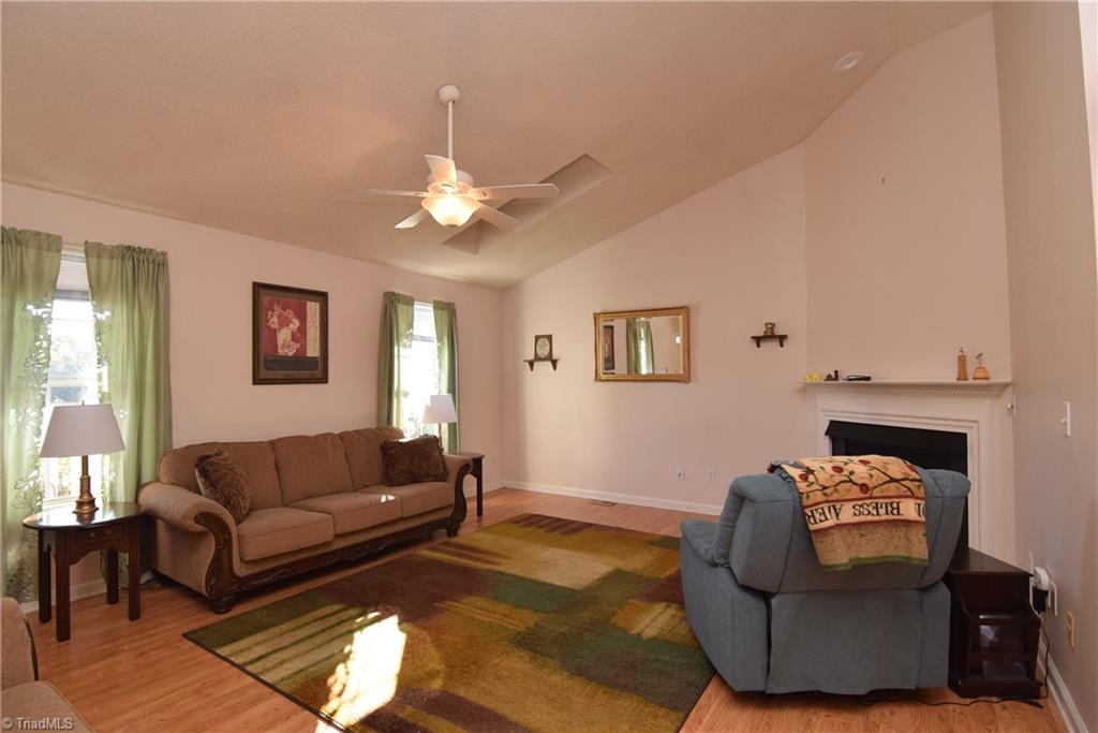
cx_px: 549
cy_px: 366
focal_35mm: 16
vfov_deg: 72.1
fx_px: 503
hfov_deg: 95.0
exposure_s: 1/125
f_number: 5.6
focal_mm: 11
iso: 800
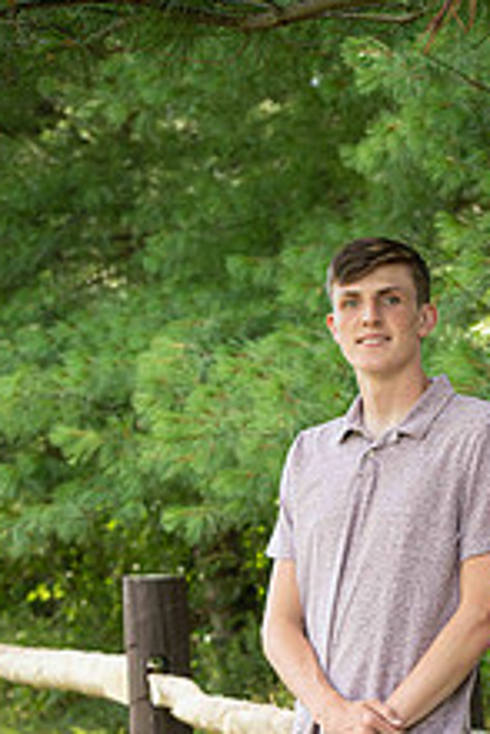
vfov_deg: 11.7
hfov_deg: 7.9
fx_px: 3547
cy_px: 741
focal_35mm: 174
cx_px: 400
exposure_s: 1/200
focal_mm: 85
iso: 500
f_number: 6.3
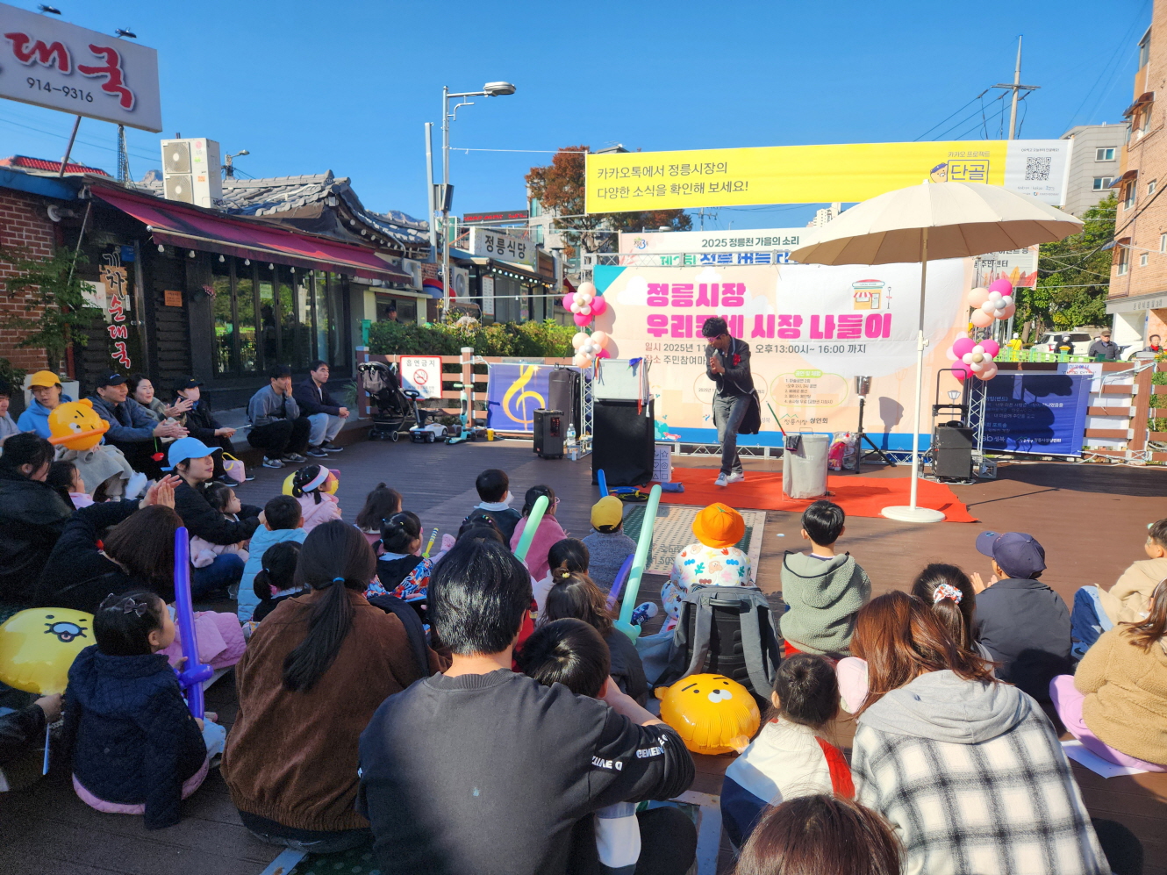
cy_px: 438
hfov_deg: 73.9
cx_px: 584
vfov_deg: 58.9
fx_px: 775
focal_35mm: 23
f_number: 1.8
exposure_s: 1/1262
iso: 20
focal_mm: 5.4
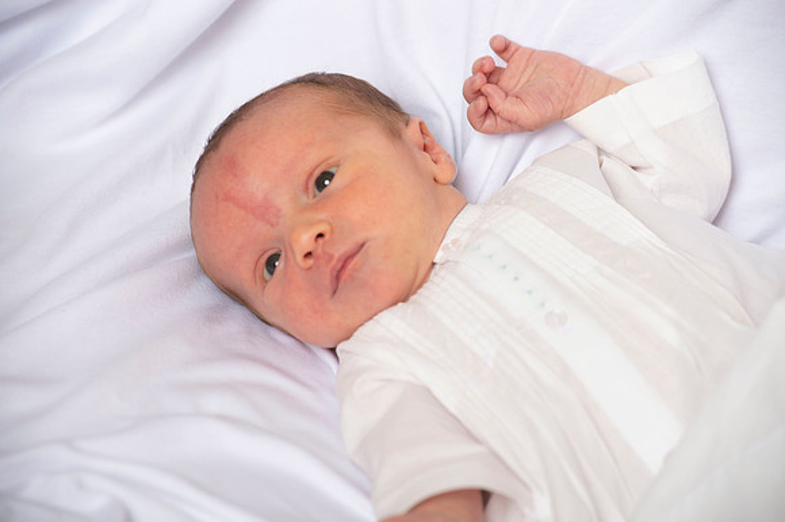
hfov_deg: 10.3
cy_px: 261
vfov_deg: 6.9
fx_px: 4358
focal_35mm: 200
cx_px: 392
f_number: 7.1
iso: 125
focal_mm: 200
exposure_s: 1/160
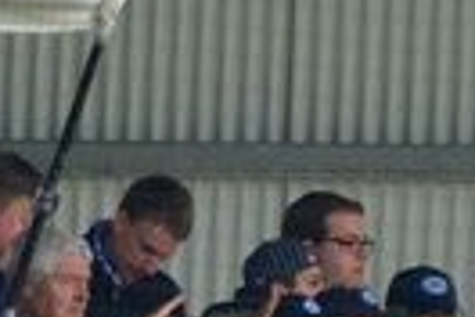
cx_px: 90
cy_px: 594
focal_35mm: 1291
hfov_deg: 1.6
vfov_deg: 1.1
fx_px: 17033
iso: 640
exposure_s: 1/1000
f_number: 4
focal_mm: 200
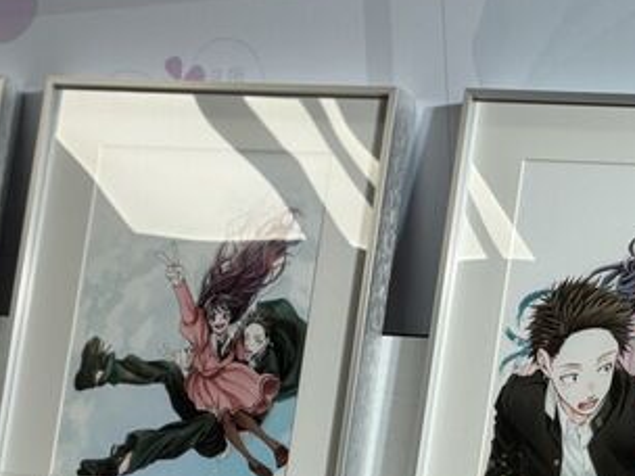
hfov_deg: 8.0
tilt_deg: +1.1
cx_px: 480
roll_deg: -3.1
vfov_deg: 6.0
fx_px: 4531
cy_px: 193
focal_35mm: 247
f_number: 2.8
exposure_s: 1/120
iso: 64
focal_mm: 16.89
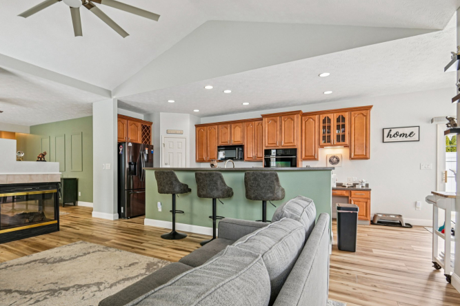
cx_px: 208
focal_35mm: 18
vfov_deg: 67.1
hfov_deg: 89.8
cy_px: 172
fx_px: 230
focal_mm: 16
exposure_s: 1/15
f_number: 8
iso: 400
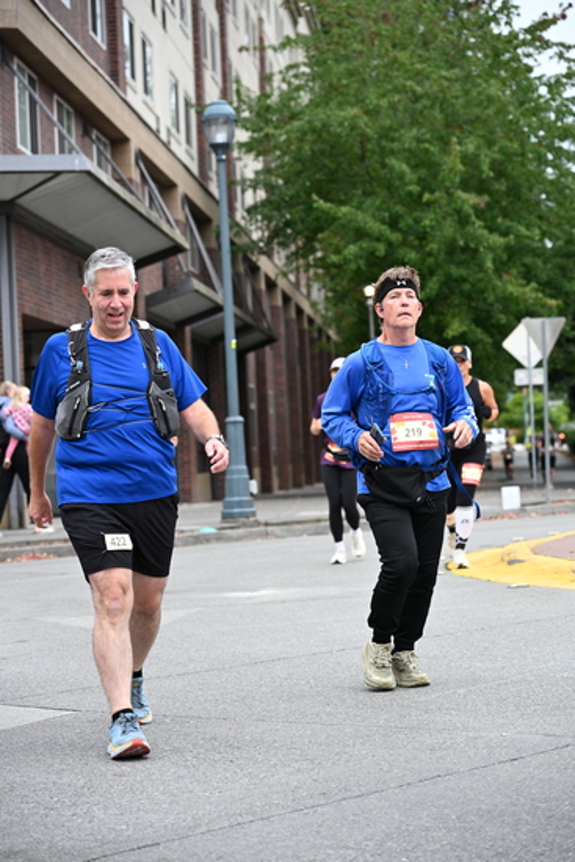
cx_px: 288
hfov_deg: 16.7
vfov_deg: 24.8
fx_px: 1963
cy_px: 431
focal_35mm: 82
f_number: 4
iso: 1600
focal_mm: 82
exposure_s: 1/640
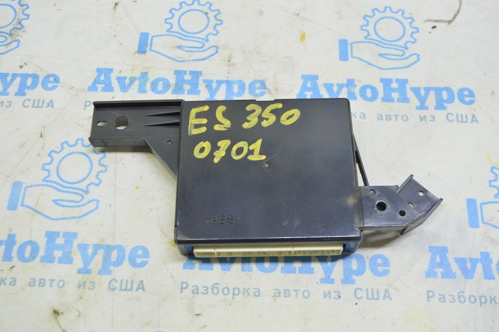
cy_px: 166
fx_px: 561
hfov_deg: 48.0
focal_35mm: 40
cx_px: 250
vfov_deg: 33.0
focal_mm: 27
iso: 400
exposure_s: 1/20
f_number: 5.6
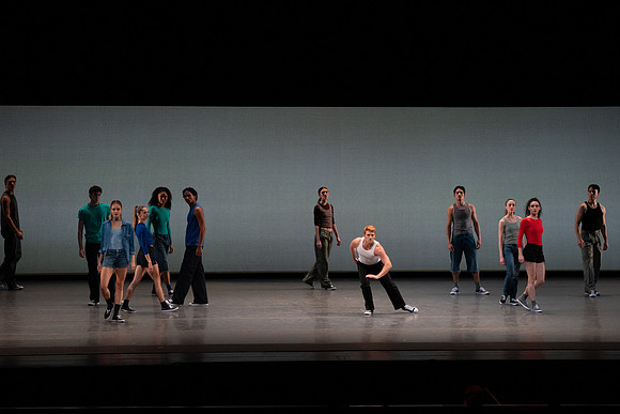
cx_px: 310
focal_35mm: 152
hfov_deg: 13.5
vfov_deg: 9.0
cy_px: 207
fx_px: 2618
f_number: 9
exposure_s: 1/500
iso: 5000
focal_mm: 152
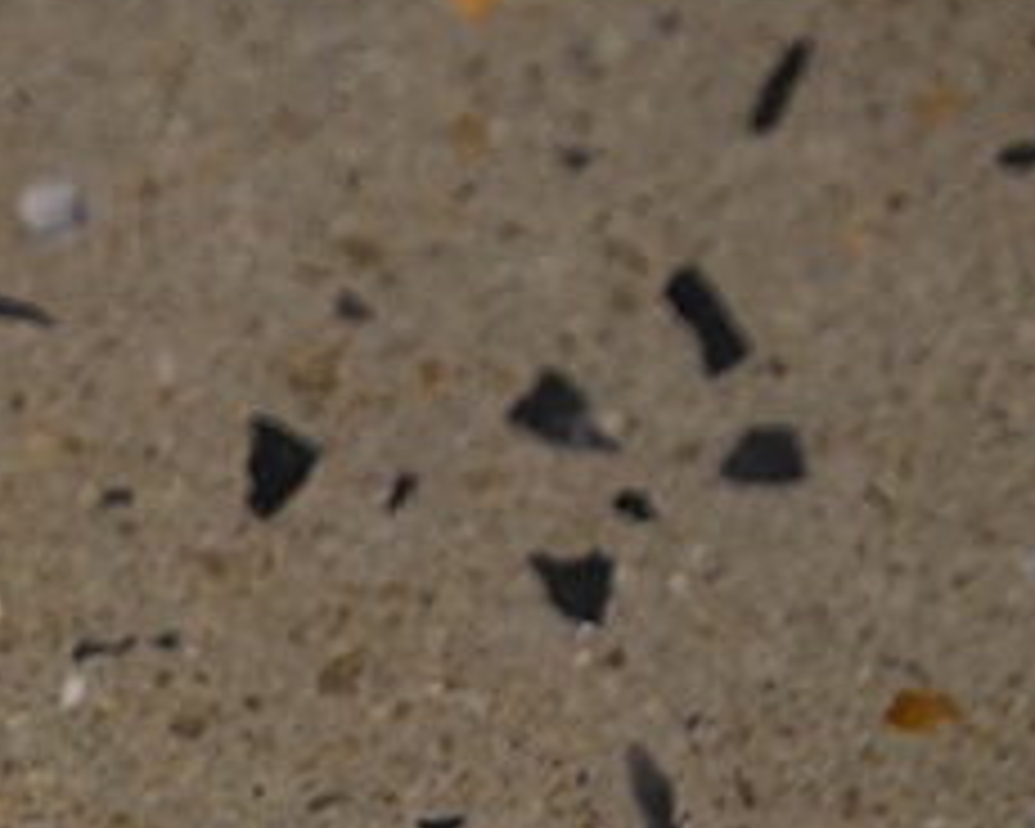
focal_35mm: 287
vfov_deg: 5.3
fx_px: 8791
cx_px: -1008
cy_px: 1854
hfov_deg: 6.5
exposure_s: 1/200
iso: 1250
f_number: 4
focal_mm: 55
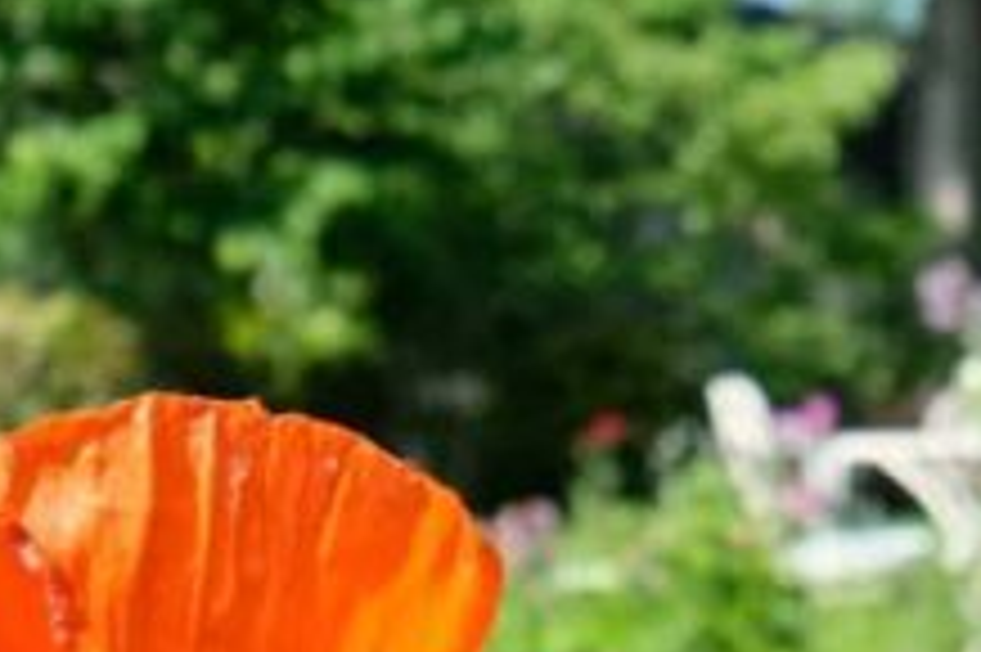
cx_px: 594
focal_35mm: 145
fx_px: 3948
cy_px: 72
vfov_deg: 9.4
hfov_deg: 14.2
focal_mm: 18
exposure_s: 1/400
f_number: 5.6
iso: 400
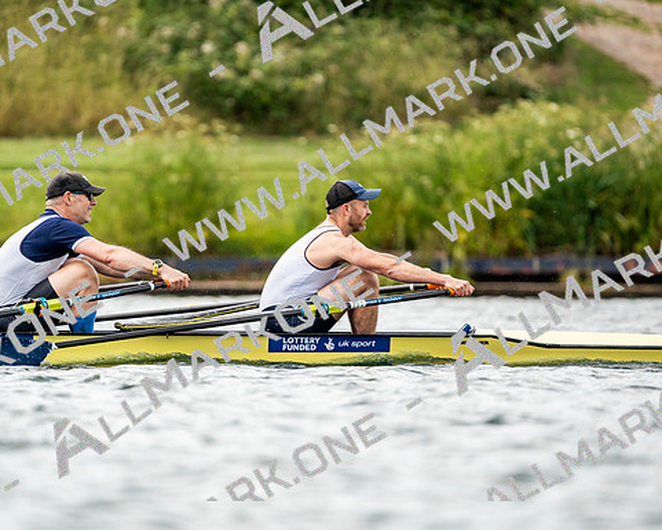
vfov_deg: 2.3
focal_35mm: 679
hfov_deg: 2.8
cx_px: 333
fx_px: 13306
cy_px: 265
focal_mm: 600
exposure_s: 1/2000
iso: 640
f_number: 6.3
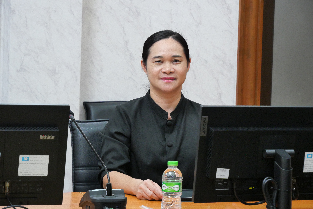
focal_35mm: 124
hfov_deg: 16.5
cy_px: 104
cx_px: 156
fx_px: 1079
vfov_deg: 11.1
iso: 2000
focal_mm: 60
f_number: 5.6
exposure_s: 1/30
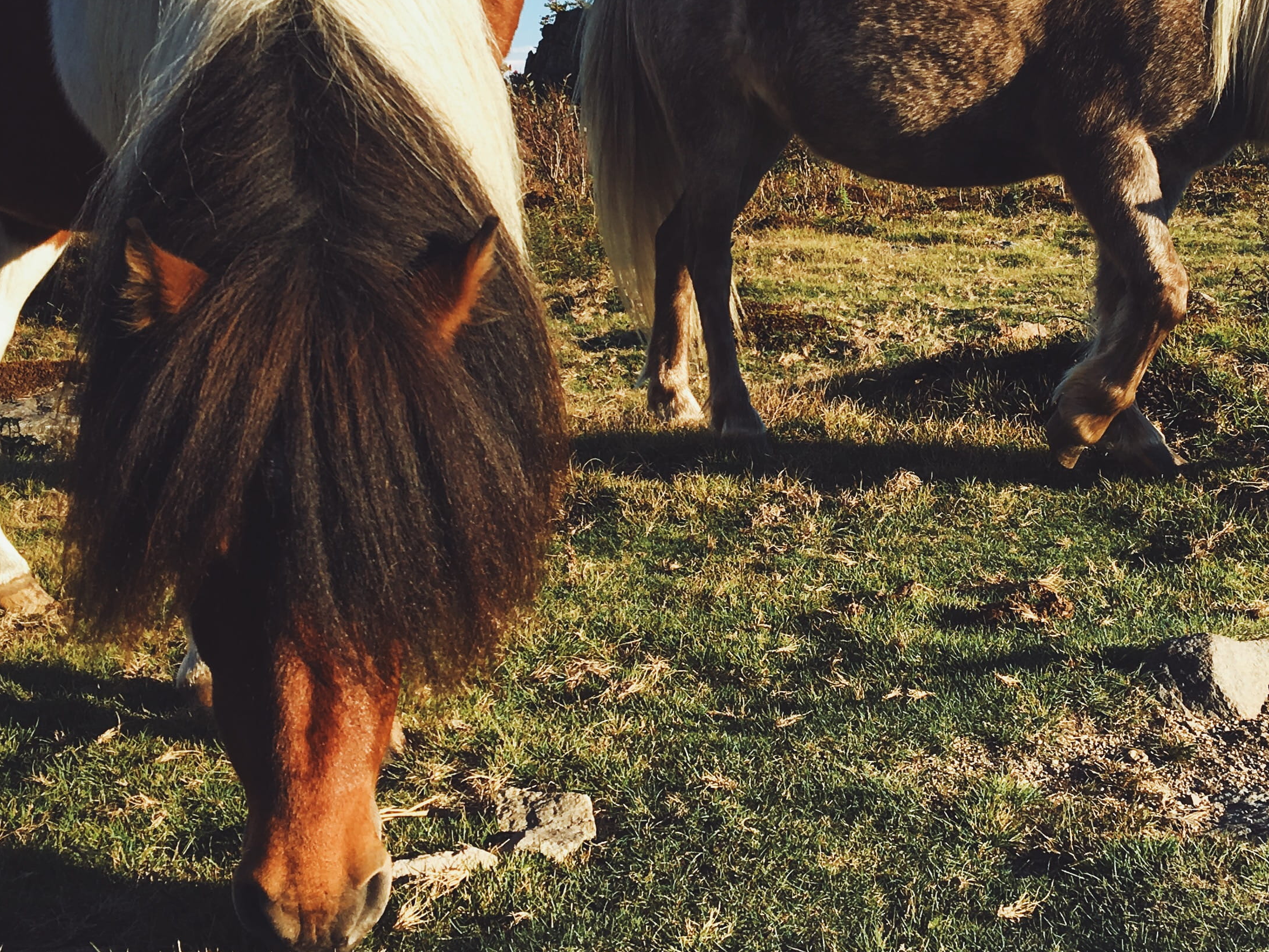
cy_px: 302
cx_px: 749
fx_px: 1980
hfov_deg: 35.4
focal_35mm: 54
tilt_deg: -4.7
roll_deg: +0.8
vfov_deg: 26.8
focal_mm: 4.15
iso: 25
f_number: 2.2
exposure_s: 1/874
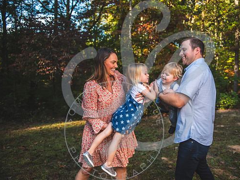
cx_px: 138
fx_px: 187
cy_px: 90
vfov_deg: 51.4
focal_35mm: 27
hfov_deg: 65.0
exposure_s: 1/400
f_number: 2.8
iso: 100
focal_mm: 24
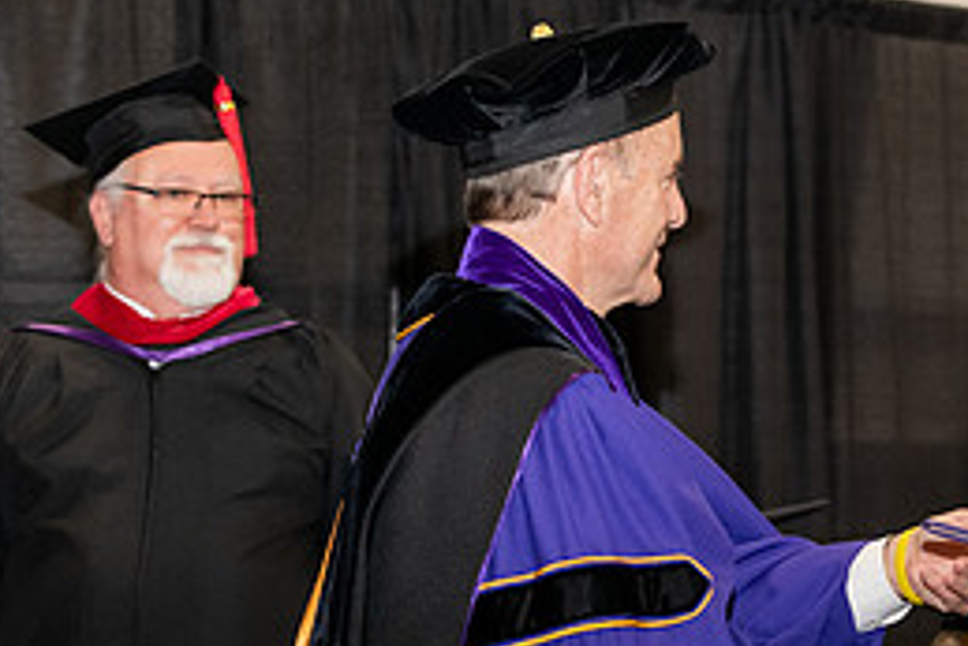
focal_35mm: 157
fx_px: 4224
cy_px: 465
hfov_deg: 12.9
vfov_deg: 8.7
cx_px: 938
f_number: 5
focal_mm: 70
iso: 2000
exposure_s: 1/200
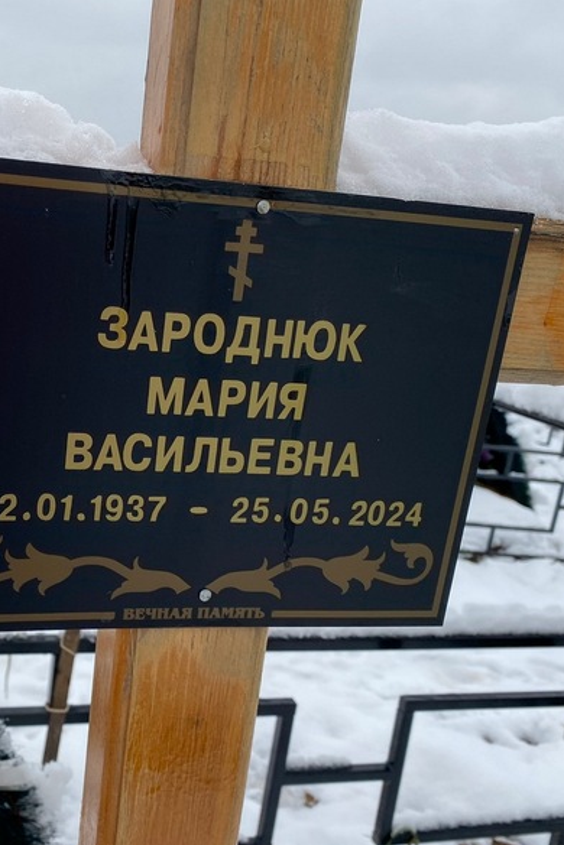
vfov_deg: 51.9
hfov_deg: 34.8
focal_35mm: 37
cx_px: 114
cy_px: 422
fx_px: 869
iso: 32
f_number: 1.8
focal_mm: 4.25
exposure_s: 1/218
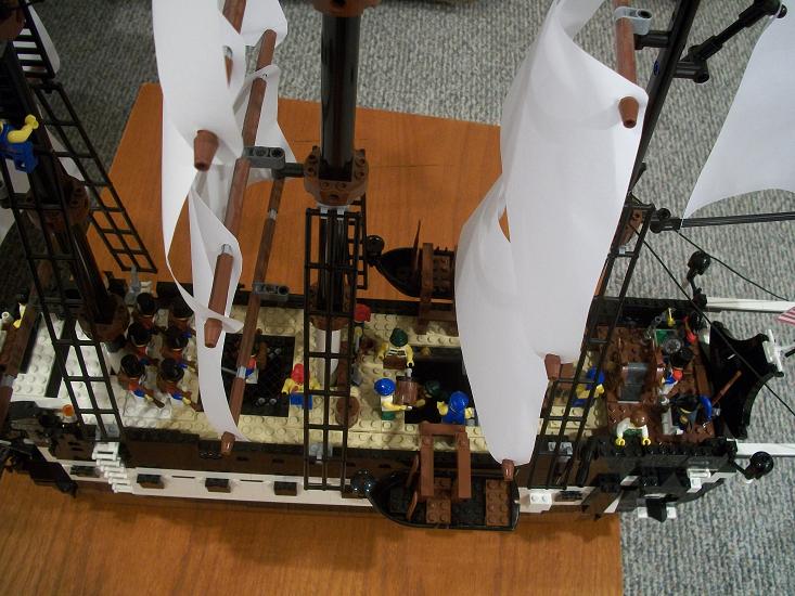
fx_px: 804
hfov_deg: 52.6
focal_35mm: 35
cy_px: 298
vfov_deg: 40.7
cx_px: 398
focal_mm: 6.3
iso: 246
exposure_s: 1/8
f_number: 3.1
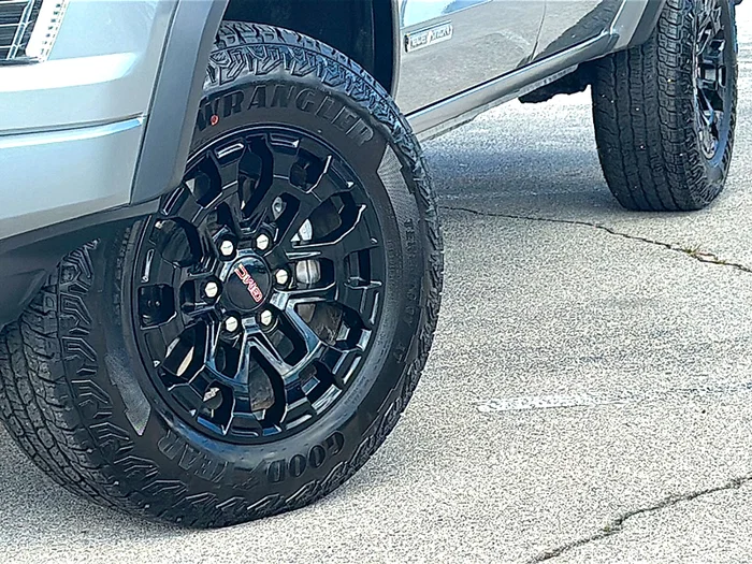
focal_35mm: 100
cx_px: 376
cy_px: 282
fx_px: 2172
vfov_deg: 14.8
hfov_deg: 19.6
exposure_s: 1/1961
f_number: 1.78
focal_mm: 6.86
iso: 80
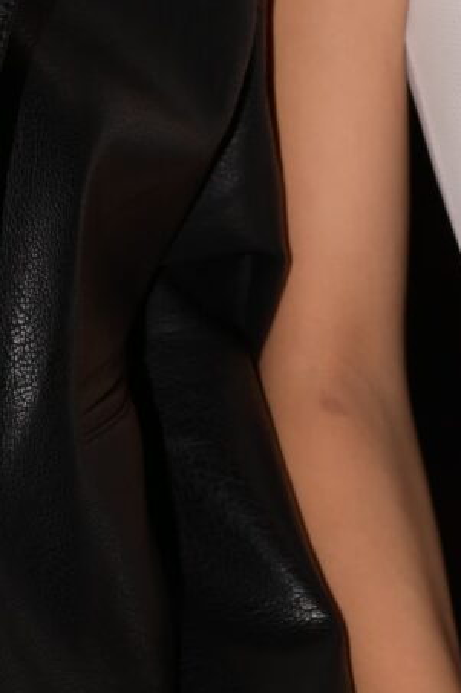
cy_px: -381
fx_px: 3812
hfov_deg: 6.9
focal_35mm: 198
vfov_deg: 10.0
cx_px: 299
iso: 200
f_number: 4
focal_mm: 35
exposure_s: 1/1000
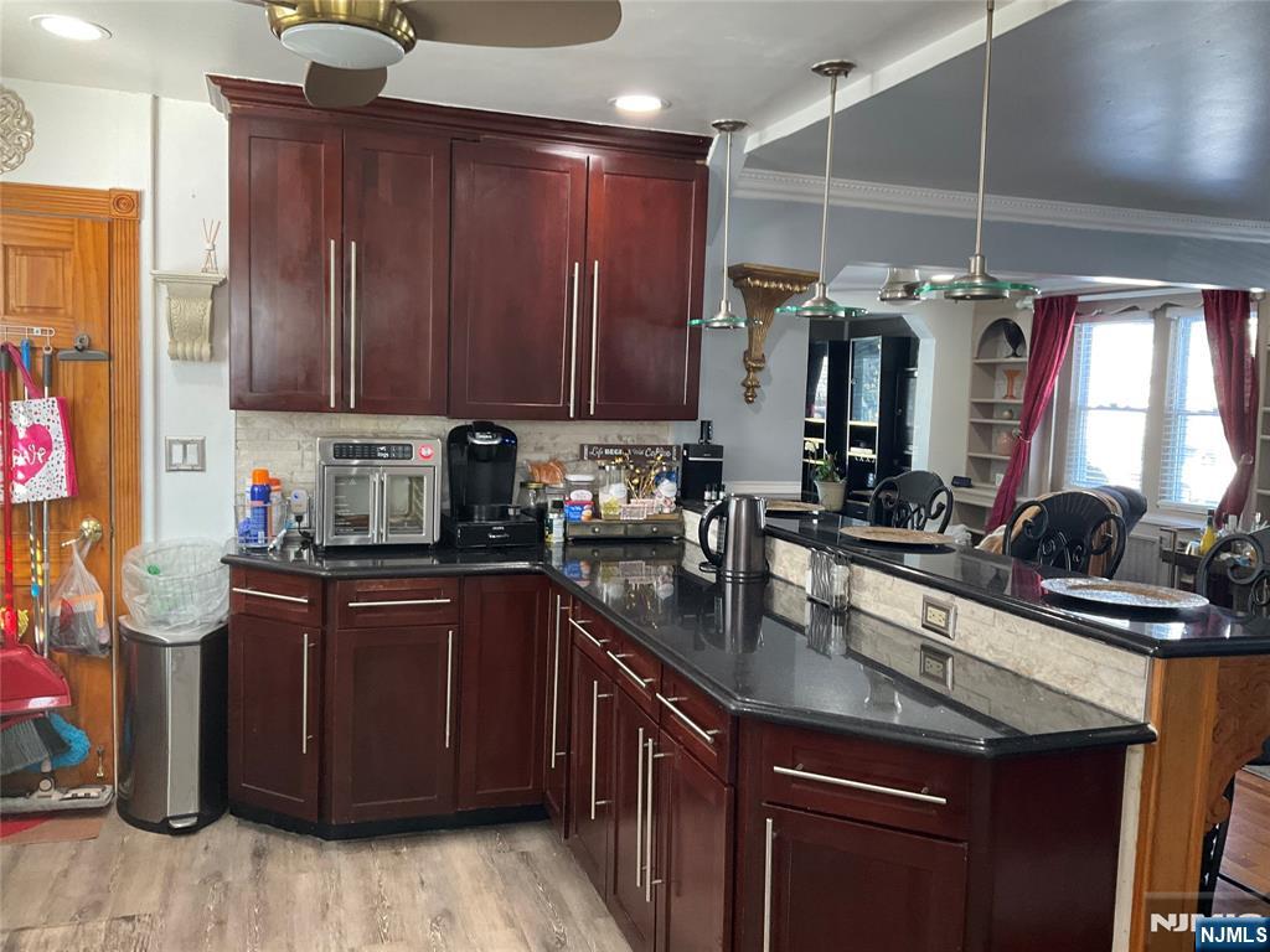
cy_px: 476
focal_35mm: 29
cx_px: 635
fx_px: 1064
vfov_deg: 48.2
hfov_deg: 61.7
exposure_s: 1/60
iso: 80
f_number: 1.8
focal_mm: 3
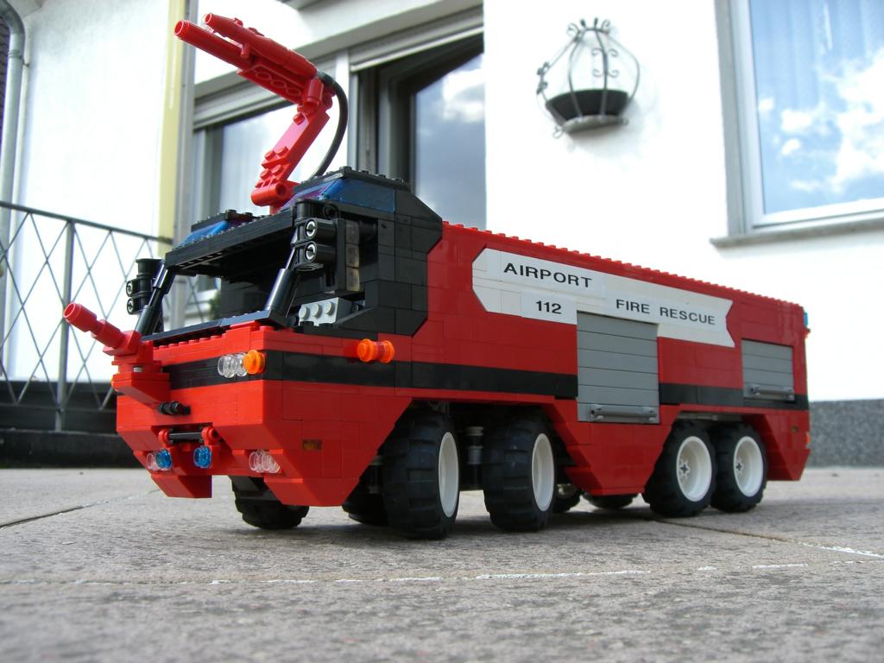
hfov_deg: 49.0
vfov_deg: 37.7
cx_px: 442
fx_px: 970
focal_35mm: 38
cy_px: 332
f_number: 4.3
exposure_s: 1/125
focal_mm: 6.2
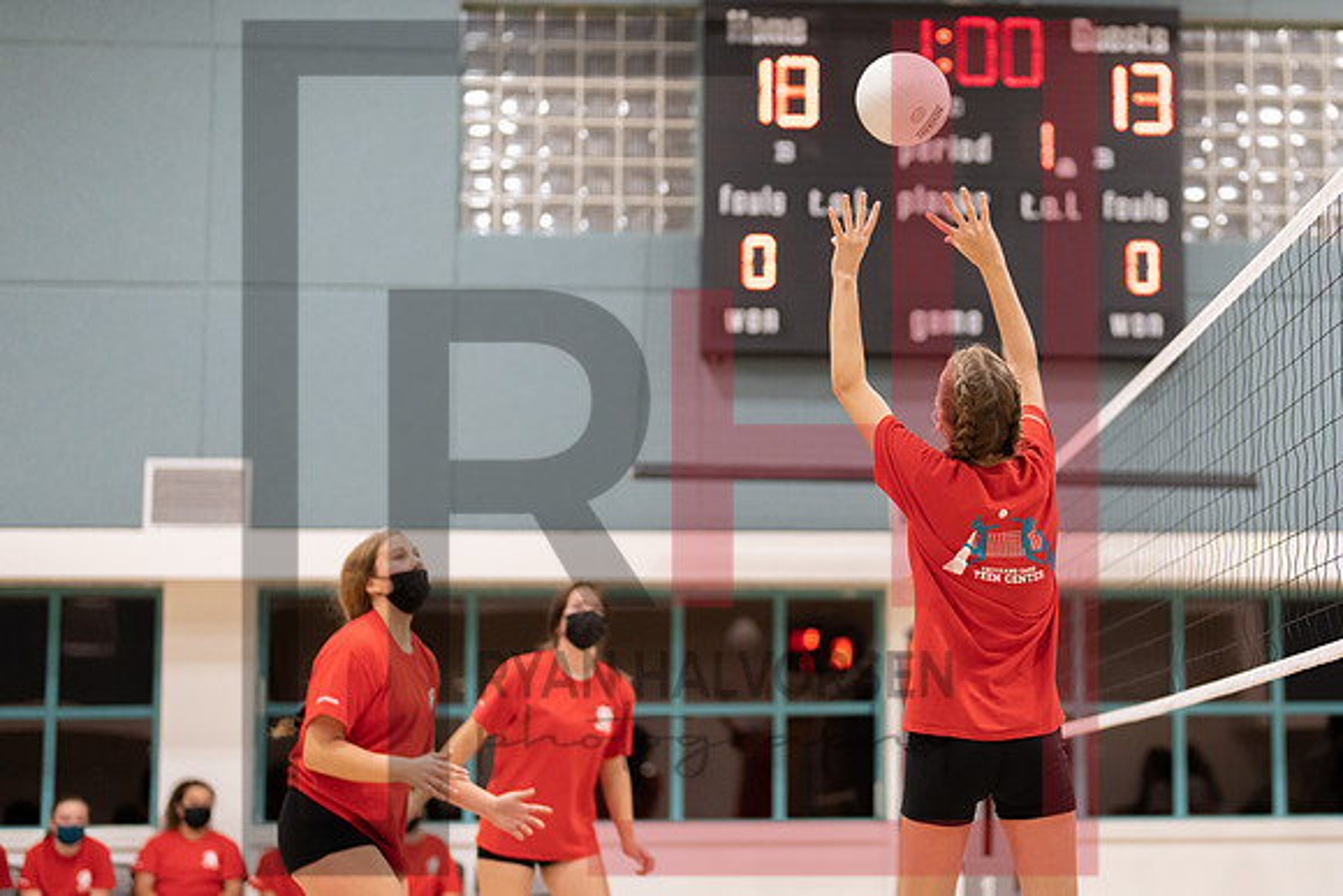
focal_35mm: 81
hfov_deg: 24.9
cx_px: 963
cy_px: 425
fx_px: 3021
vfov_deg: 16.9
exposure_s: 1/1600
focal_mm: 50
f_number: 1.2
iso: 1000
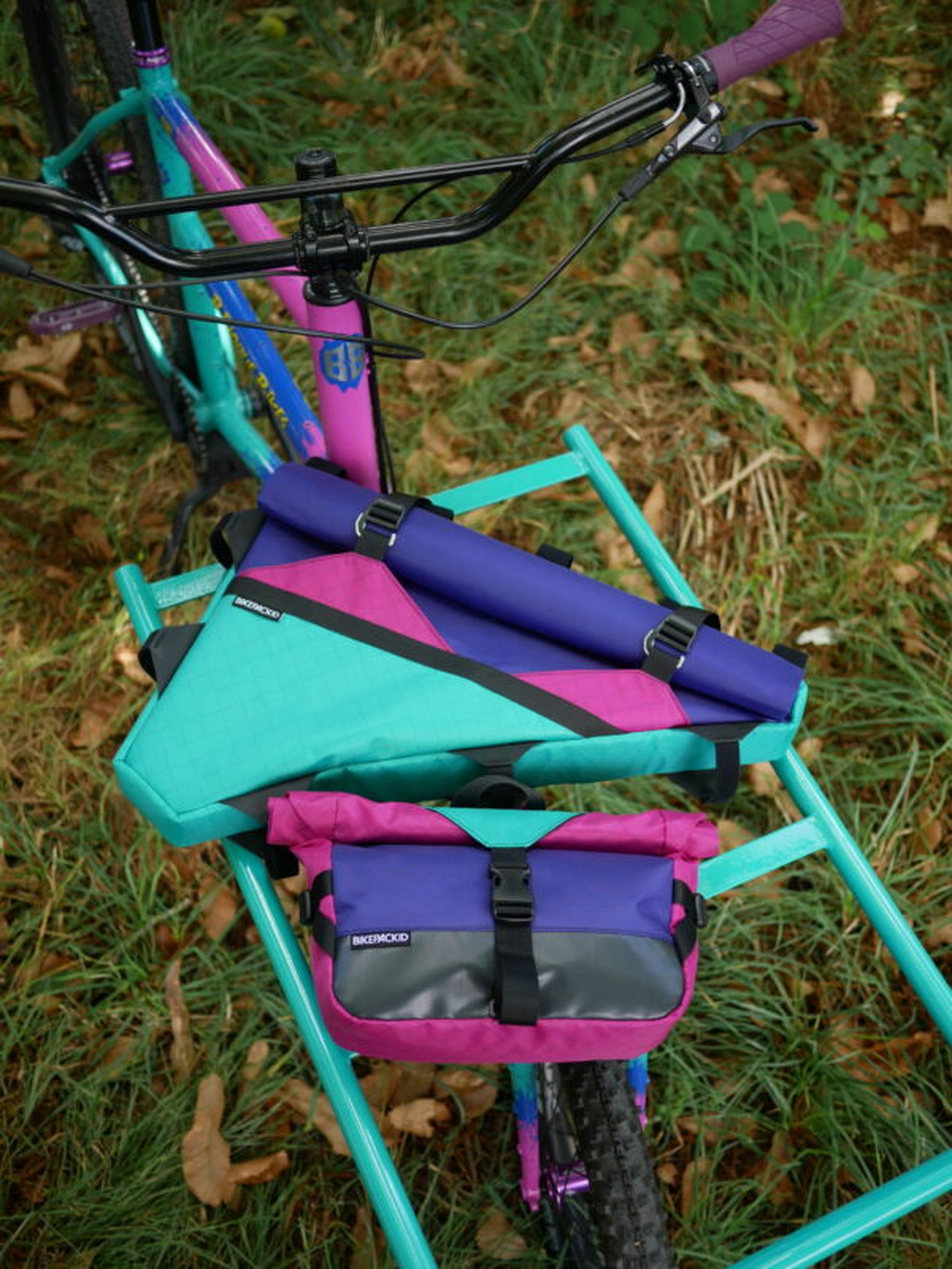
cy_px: 634
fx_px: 1466
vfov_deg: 46.8
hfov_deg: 36.0
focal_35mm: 40
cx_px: 476
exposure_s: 1/320
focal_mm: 20
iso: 200
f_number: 1.8
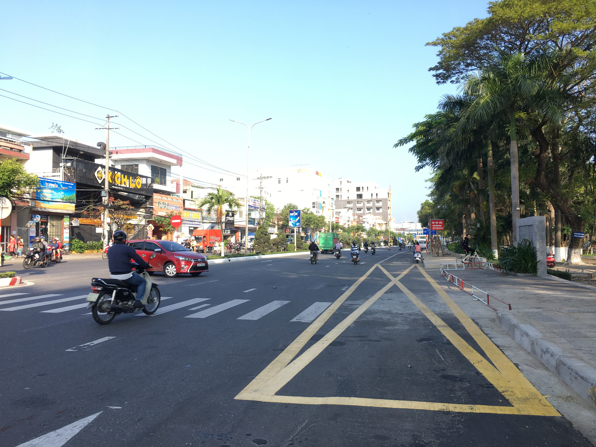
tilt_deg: +3.5
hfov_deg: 61.7
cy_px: 224
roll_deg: -0.2
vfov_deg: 48.2
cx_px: 298
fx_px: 499
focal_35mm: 29
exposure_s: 1/386
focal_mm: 4.15
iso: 25
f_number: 2.2
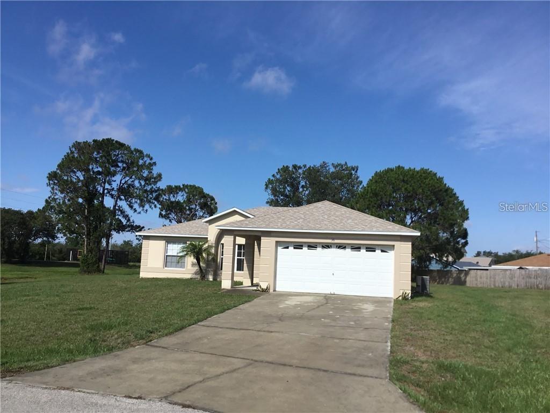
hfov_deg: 58.4
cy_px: 206
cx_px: 275
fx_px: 493
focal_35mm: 31
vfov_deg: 45.4
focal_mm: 3.3
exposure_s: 1/1733
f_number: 2.4
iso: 25
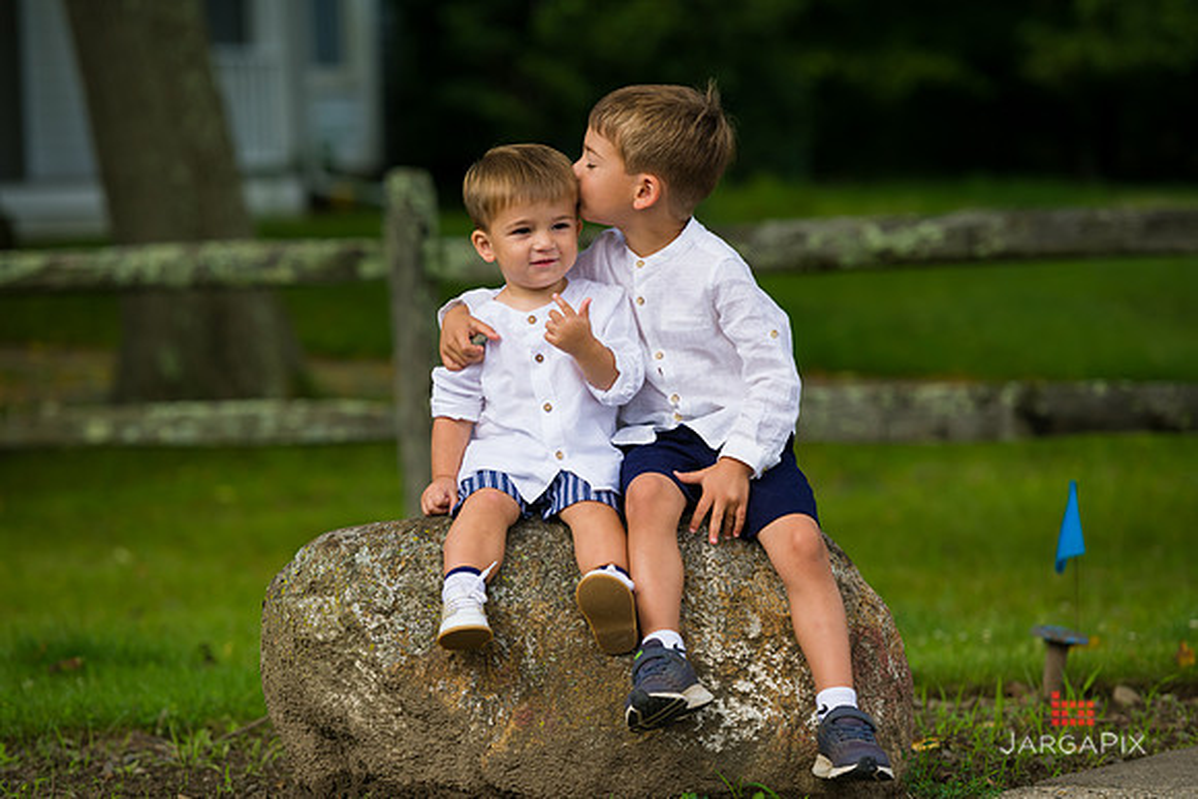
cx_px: 599
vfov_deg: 9.8
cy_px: 400
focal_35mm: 140
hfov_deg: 14.7
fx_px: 4660
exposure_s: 1/1000
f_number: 4
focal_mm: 140
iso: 200
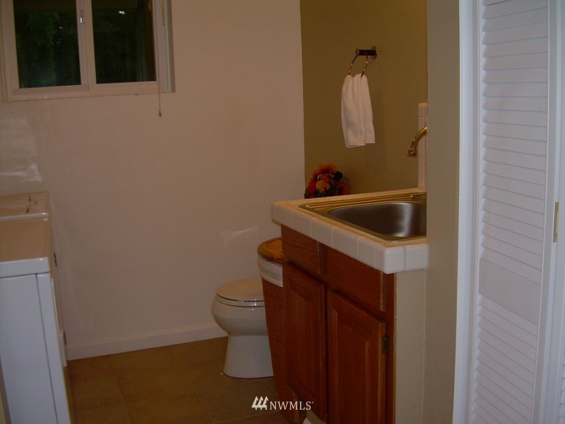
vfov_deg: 37.7
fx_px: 620
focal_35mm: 38
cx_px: 282
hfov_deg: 49.0
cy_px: 212
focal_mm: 6.3
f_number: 2.8
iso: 50
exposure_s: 1/60
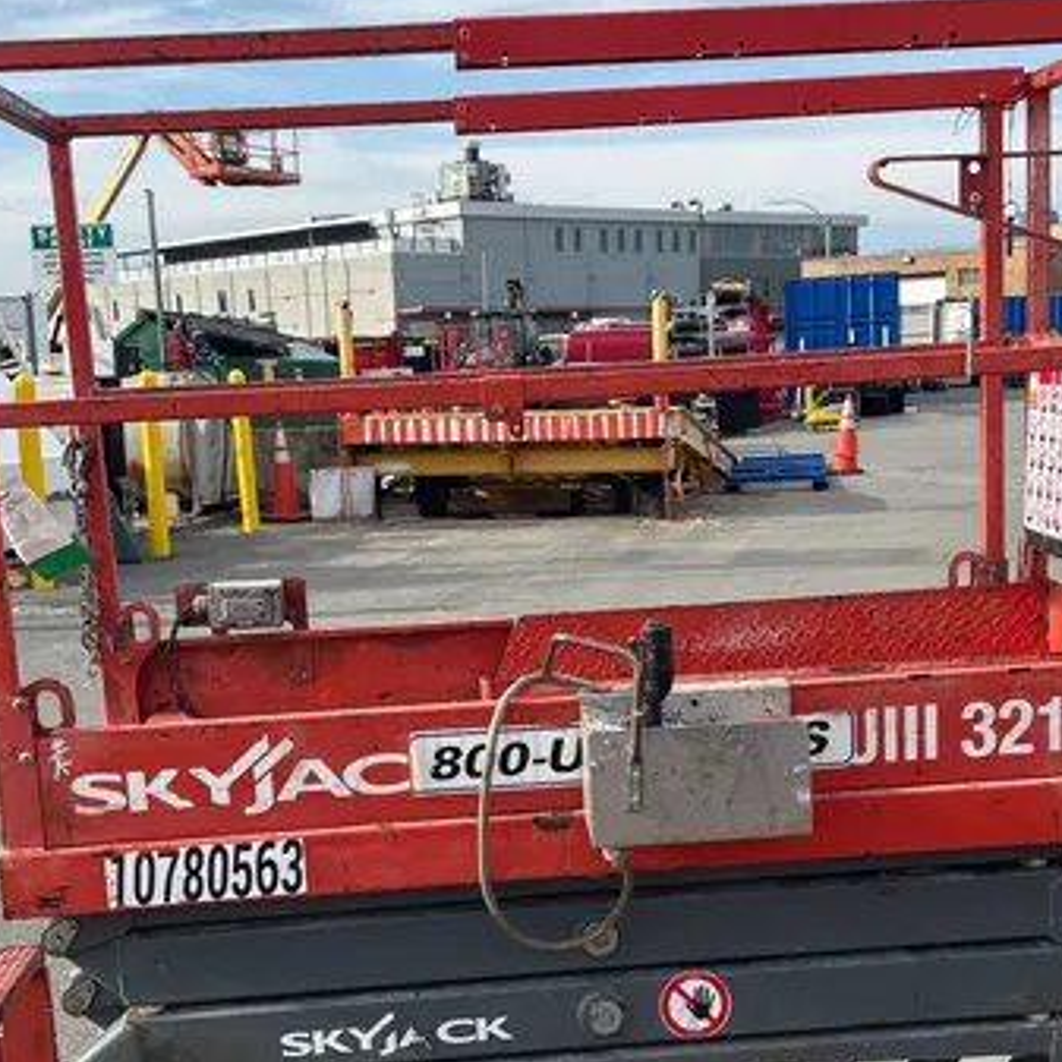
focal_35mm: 50
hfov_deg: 34.0
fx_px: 1735
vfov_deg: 33.9
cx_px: 592
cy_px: 660
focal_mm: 5.96
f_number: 1.6
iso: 50
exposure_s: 1/2062
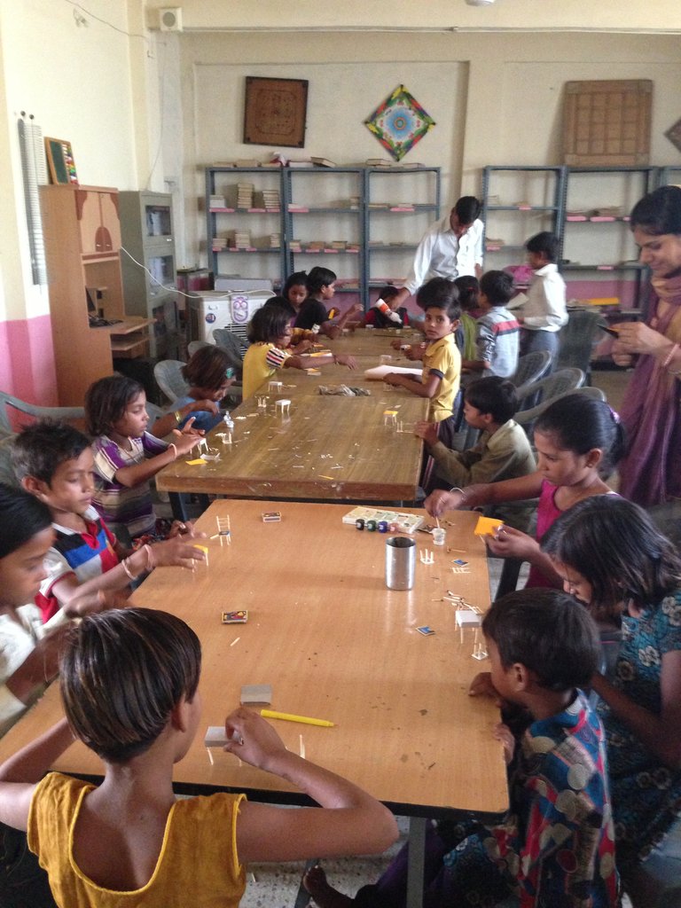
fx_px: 866
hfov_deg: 42.9
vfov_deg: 55.4
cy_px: 454
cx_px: 340
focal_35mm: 33
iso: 500
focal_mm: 4.13
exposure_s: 1/15
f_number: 2.4
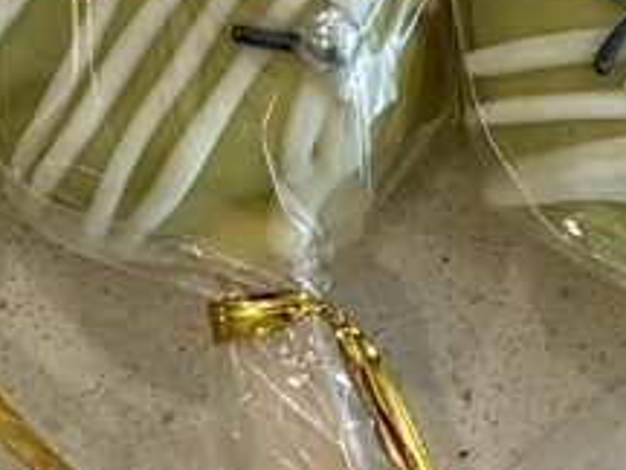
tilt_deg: -78.4
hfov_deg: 15.9
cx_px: 545
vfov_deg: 11.6
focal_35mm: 123
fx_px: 2224
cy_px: -183
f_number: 1.6
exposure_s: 1/120
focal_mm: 5.96
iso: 50
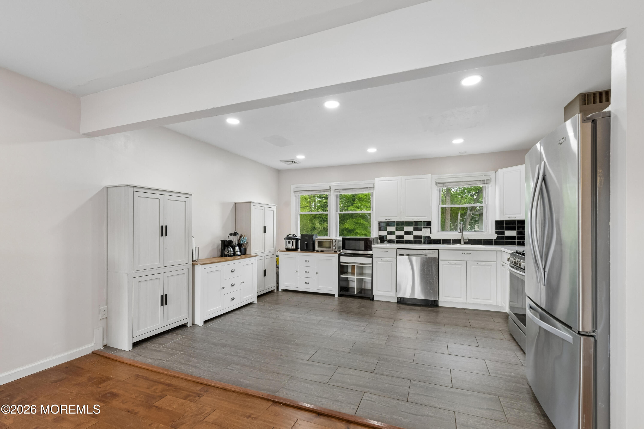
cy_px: 214
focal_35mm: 15
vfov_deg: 77.3
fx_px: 268
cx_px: 322
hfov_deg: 100.4
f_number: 7.1
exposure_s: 1/50
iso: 640
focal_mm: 15
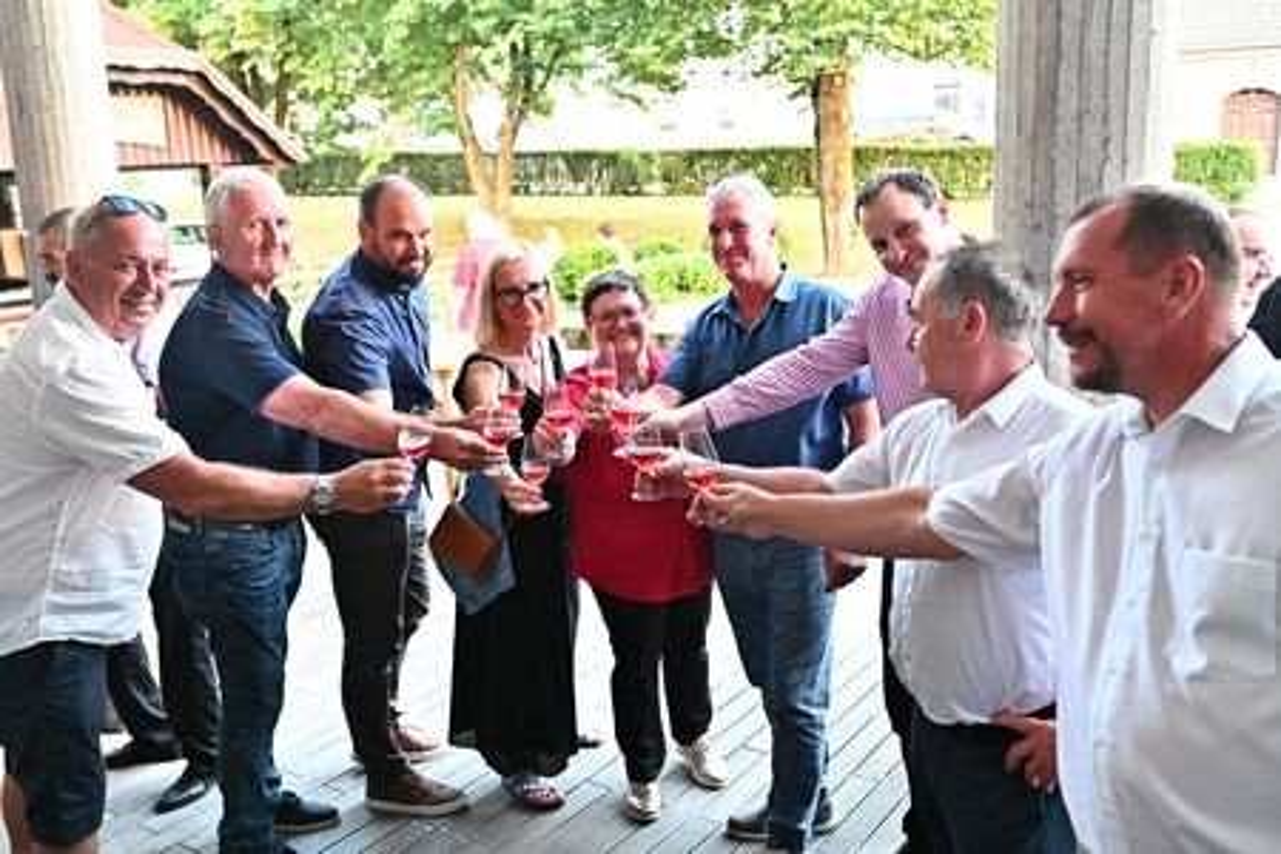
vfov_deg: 37.9
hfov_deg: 54.4
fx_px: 1245
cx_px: 640
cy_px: 427
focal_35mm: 35
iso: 4000
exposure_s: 1/200
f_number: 5
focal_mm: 35
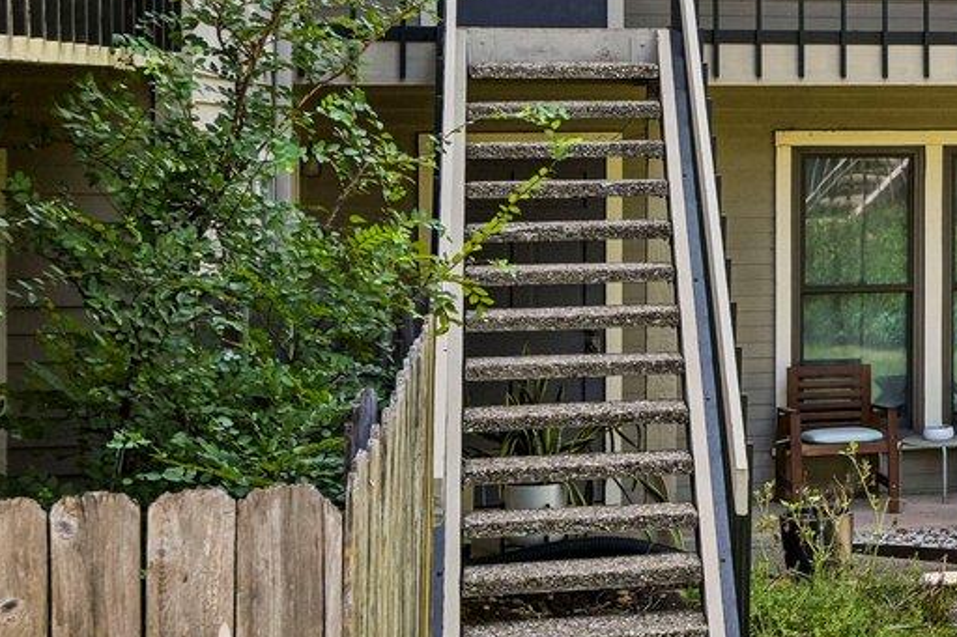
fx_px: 2551
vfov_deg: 14.1
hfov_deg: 18.8
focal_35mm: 96
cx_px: 1428
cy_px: 109
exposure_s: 1/250
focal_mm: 24
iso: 100
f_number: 5.6
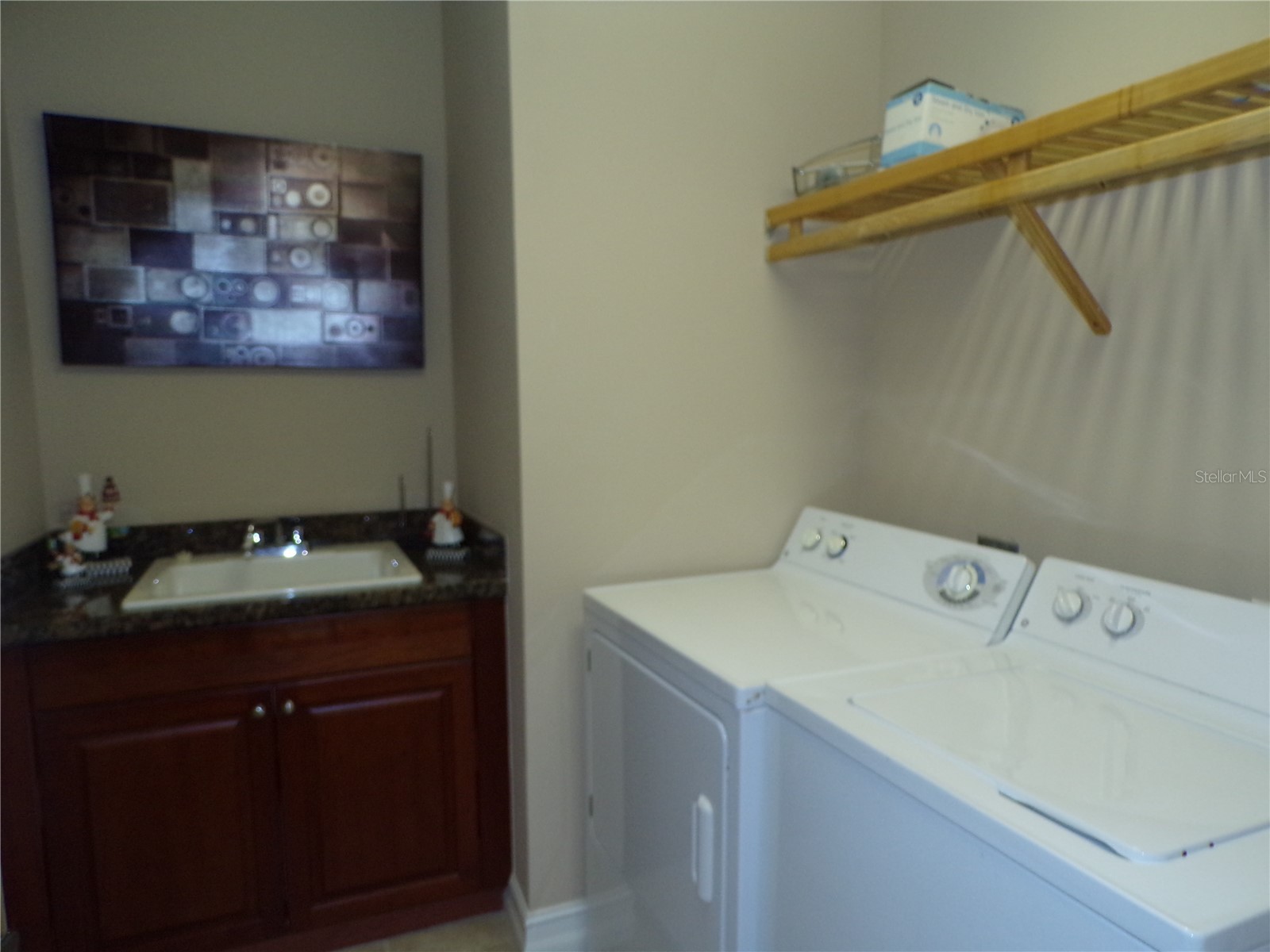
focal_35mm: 24
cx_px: 635
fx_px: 881
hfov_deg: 71.6
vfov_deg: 56.8
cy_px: 476
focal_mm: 4.3
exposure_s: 1/34
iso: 200
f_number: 3
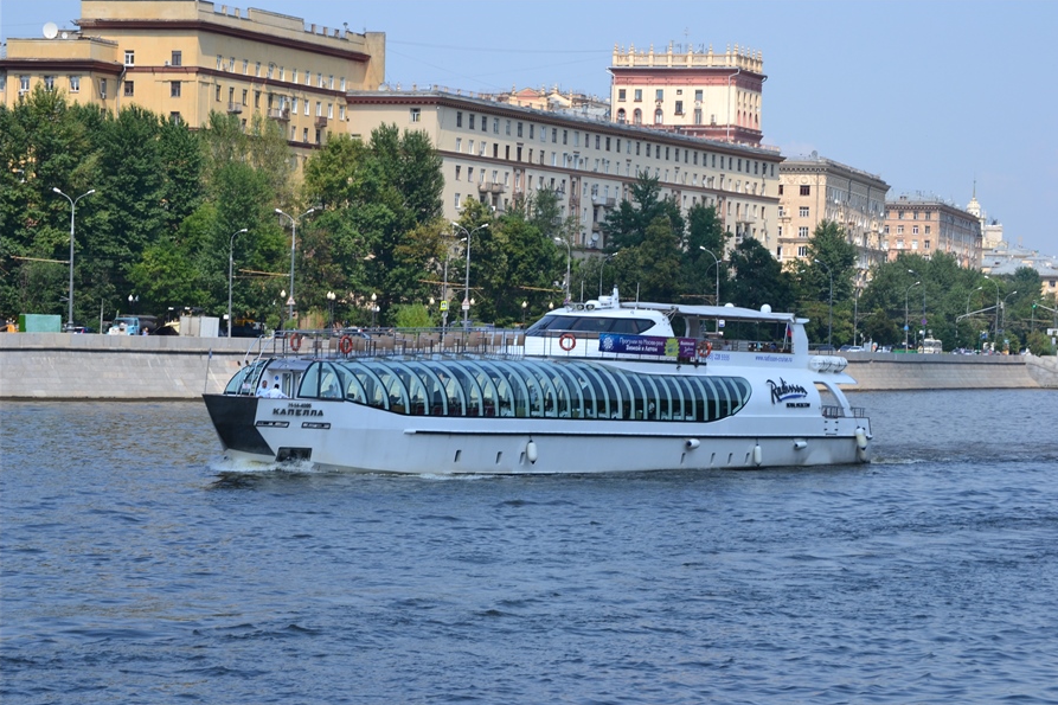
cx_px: 532
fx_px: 3643
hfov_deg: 16.5
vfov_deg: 11.1
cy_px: 353
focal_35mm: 124
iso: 400
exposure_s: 1/400
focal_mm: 82
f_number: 11
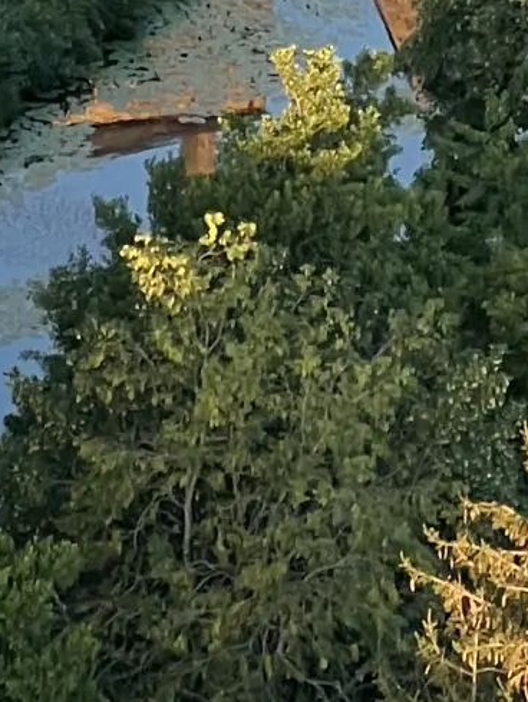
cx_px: 209
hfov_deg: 3.6
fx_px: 8514
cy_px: -1061
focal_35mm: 419
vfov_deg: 4.6
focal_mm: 9
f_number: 2.8
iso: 50
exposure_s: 1/99
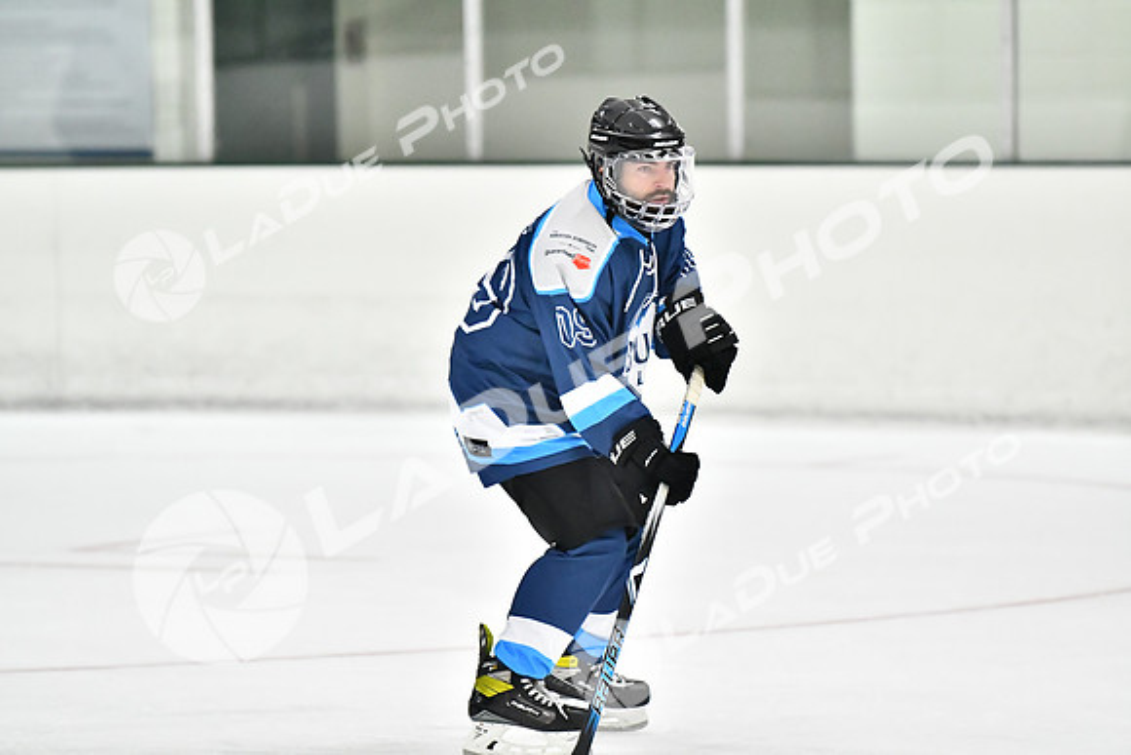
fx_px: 6127
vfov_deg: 7.0
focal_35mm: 195
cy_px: 378
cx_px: 566
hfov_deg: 10.5
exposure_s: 1/1250
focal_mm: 130
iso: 6400
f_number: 2.8
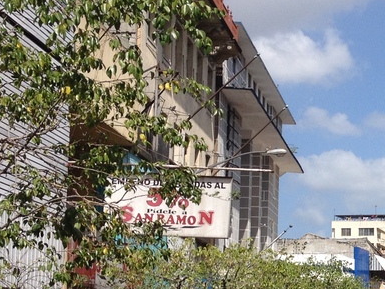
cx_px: 449
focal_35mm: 109
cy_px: 233
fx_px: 1213
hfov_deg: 17.3
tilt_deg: +3.4
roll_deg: -0.6
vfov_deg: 13.5
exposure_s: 1/2123
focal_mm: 4.28
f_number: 2.4
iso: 50
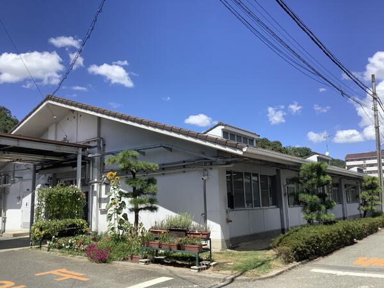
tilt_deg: +9.8
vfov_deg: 45.4
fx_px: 344
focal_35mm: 31
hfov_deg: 58.4
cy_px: 144
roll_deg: +1.2
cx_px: 192
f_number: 2.4
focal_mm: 3.3
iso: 25
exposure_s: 1/1359
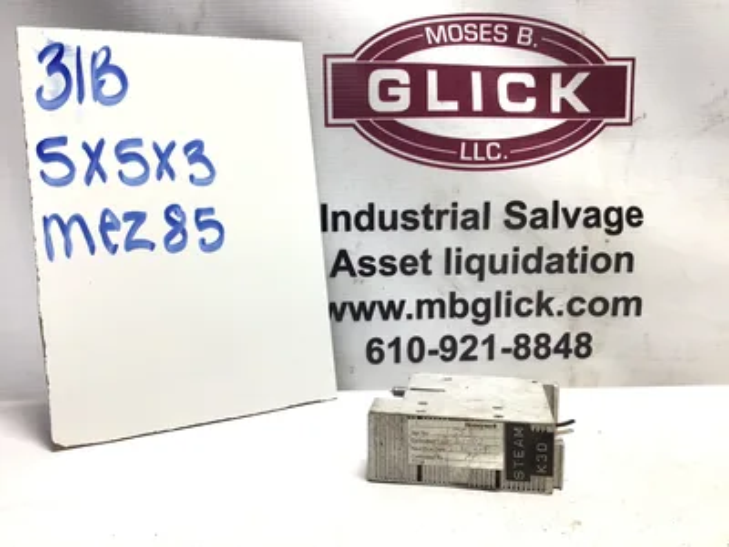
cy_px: 274
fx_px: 653
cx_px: 364
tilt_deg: -6.9
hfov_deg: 58.4
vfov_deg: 45.4
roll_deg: -0.1
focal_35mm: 31
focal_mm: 3.3
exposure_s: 1/120
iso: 32
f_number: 2.4
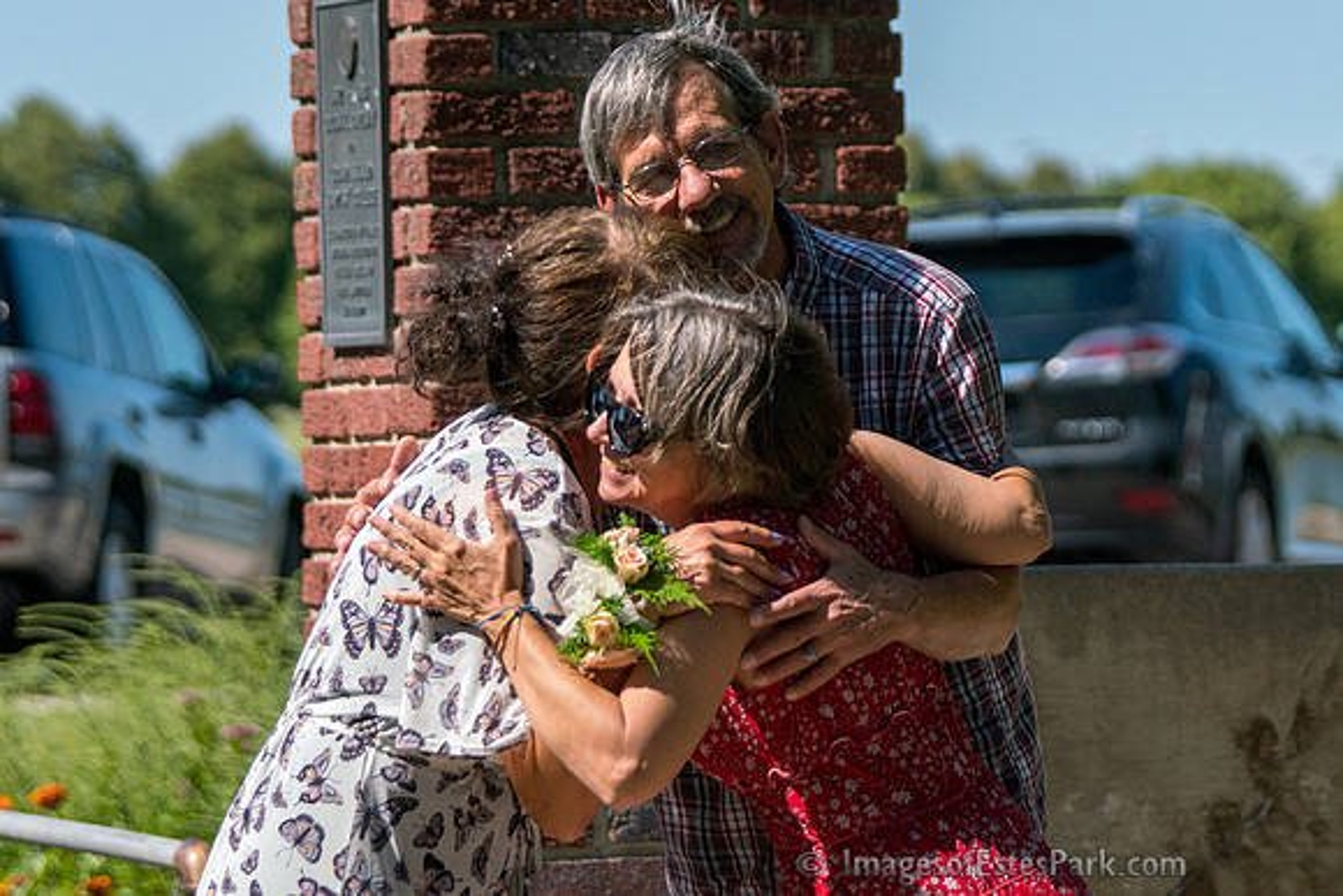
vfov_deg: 8.6
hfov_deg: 12.8
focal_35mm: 160
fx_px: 5970
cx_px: 672
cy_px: 448
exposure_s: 1/6400
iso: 1000
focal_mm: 160
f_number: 5.6
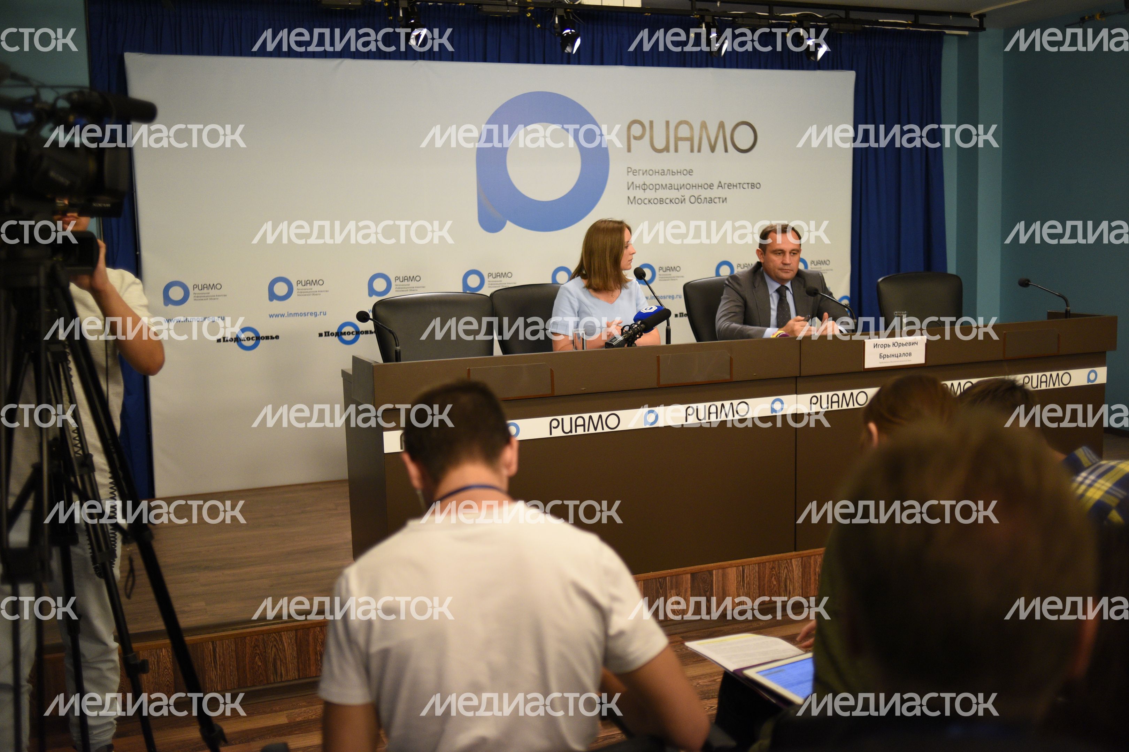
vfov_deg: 37.9
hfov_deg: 54.4
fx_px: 1098
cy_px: 376
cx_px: 564
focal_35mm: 35
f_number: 2.2
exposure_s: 1/800
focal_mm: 35
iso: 1600
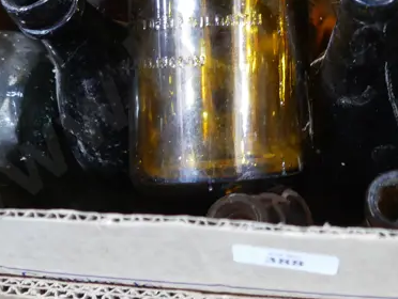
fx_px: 886
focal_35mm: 77
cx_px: 383
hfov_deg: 24.3
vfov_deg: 17.8
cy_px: -98
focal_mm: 14
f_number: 3.5
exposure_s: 1/60
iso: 1250
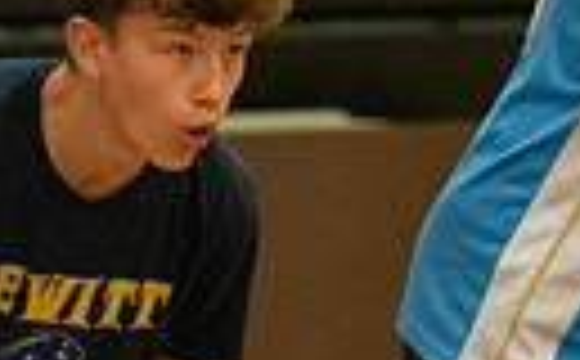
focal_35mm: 667
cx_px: -683
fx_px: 10520
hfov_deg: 3.1
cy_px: -7
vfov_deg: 2.0
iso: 6400
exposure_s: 1/800
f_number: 4.5
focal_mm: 145
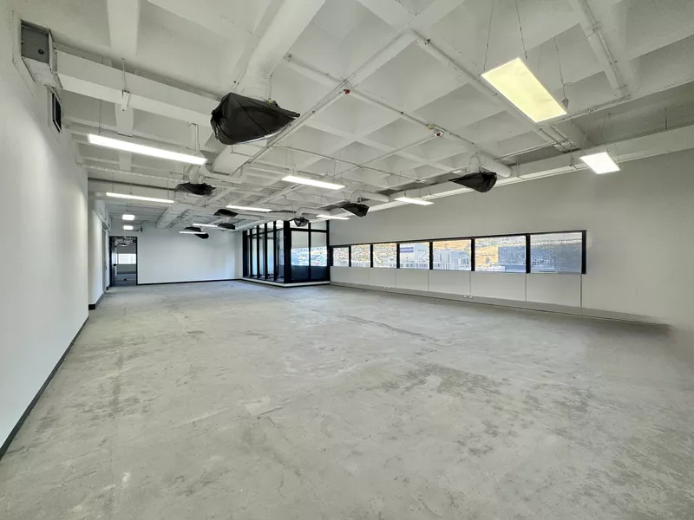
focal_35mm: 14
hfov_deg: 102.1
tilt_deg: -0.3
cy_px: 260
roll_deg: +0.3
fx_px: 281
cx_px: 347
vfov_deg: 85.7
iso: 64
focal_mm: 2.22
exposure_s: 1/100
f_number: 2.2
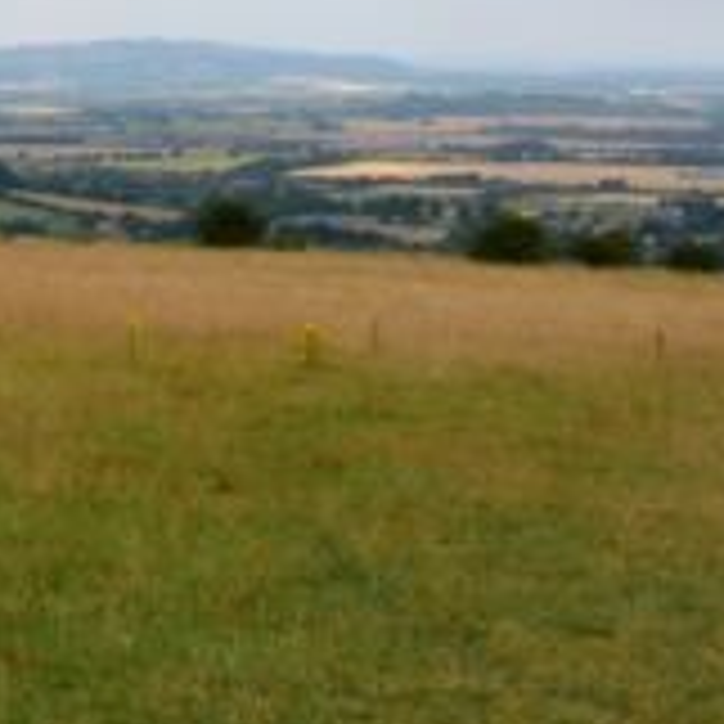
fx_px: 2153
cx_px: -90
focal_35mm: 91
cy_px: 340
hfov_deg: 18.3
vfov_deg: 19.1
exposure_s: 1/100
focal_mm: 18
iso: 200
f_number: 16
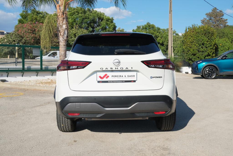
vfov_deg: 35.1
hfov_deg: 50.7
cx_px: 116
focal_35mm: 38
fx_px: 246
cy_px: 78
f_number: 9
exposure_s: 1/320
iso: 160
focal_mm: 25.6
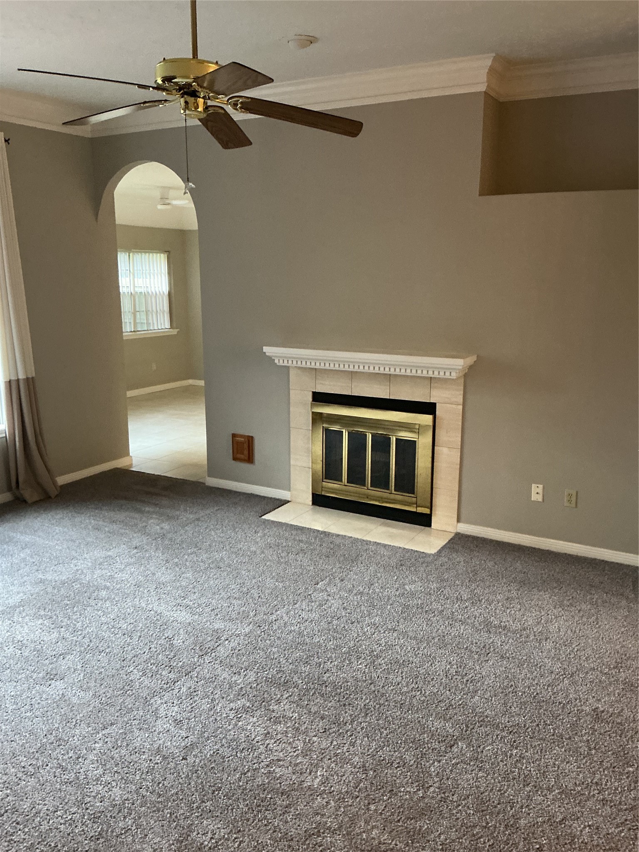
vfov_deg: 61.7
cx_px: 320
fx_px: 714
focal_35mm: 29
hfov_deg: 48.2
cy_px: 426
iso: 200
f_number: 1.8
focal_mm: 3
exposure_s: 1/40
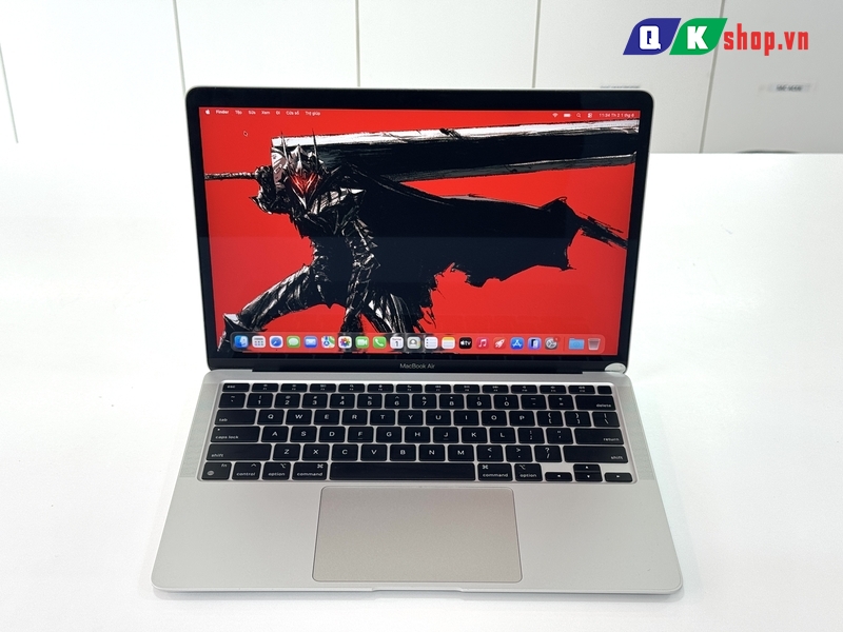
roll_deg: +0.7
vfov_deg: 30.3
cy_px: 316
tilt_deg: -31.8
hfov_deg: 39.7
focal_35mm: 48
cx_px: 422
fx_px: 1169
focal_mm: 6.76
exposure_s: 1/121
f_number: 1.78
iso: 50
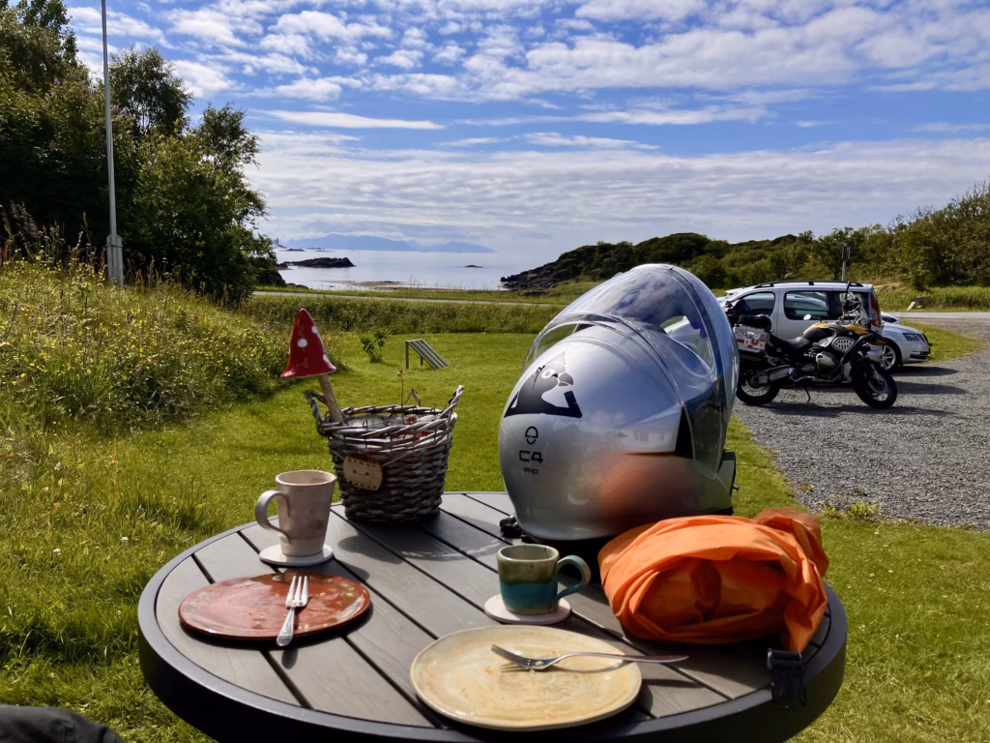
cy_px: 372
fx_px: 801
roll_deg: -1.1
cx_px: 495
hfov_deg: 63.4
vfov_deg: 49.7
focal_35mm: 28
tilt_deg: -7.9
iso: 32
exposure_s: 1/8130
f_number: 1.8
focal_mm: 3.99
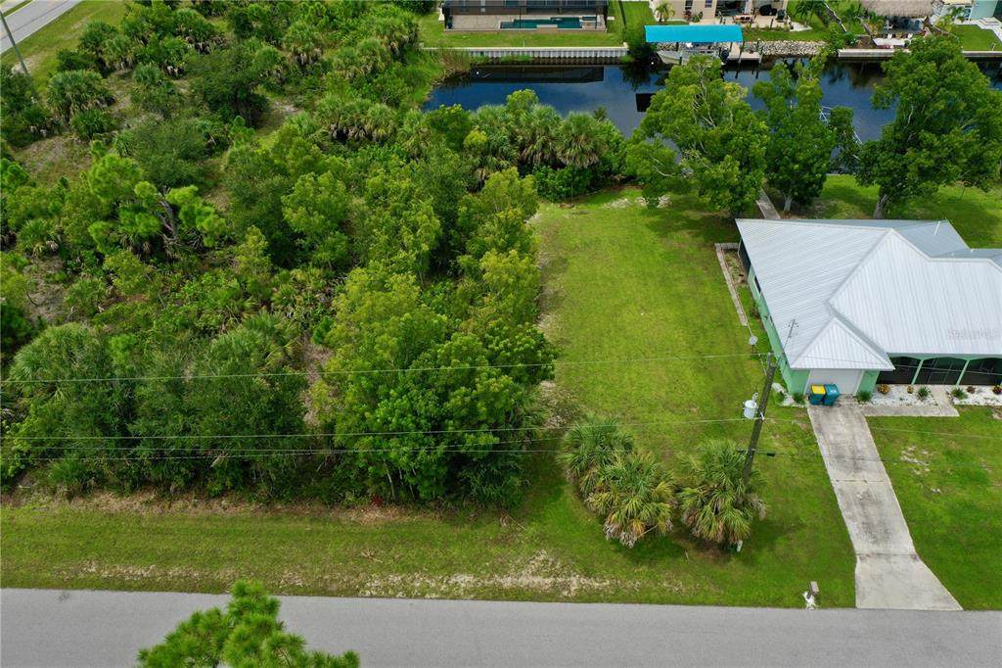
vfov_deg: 46.4
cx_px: 501
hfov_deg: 65.5
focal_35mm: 28
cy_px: 334
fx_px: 779
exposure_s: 1/500
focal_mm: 10.26
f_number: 6.3
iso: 100
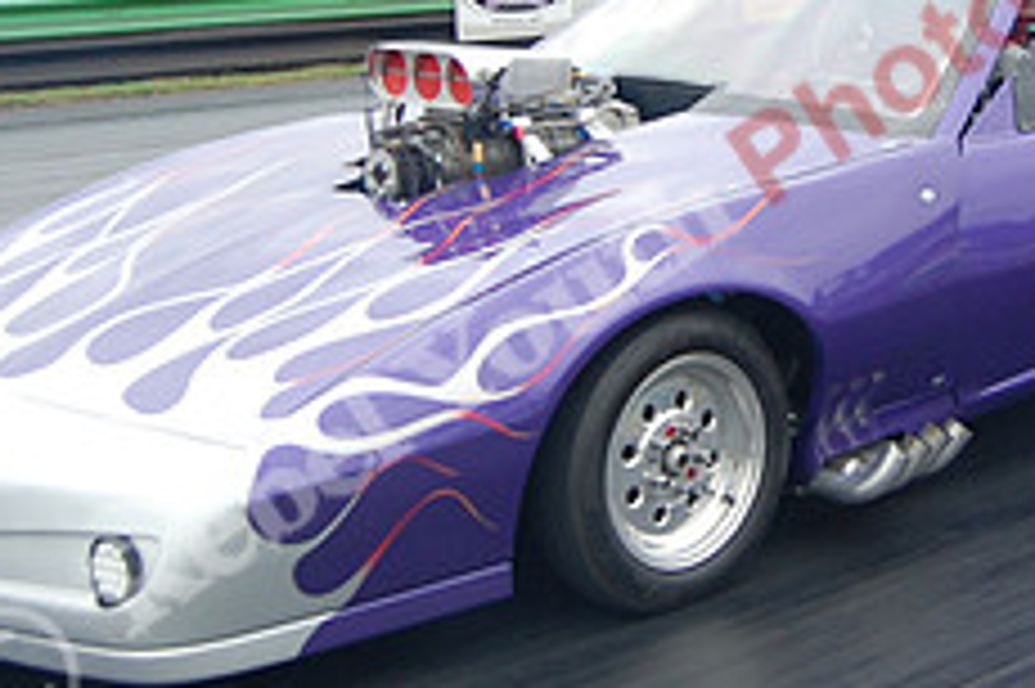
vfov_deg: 19.8
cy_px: 166
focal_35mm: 68
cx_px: 810
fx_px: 1954
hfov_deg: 29.1
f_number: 4
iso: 320
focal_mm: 18
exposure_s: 1/1000
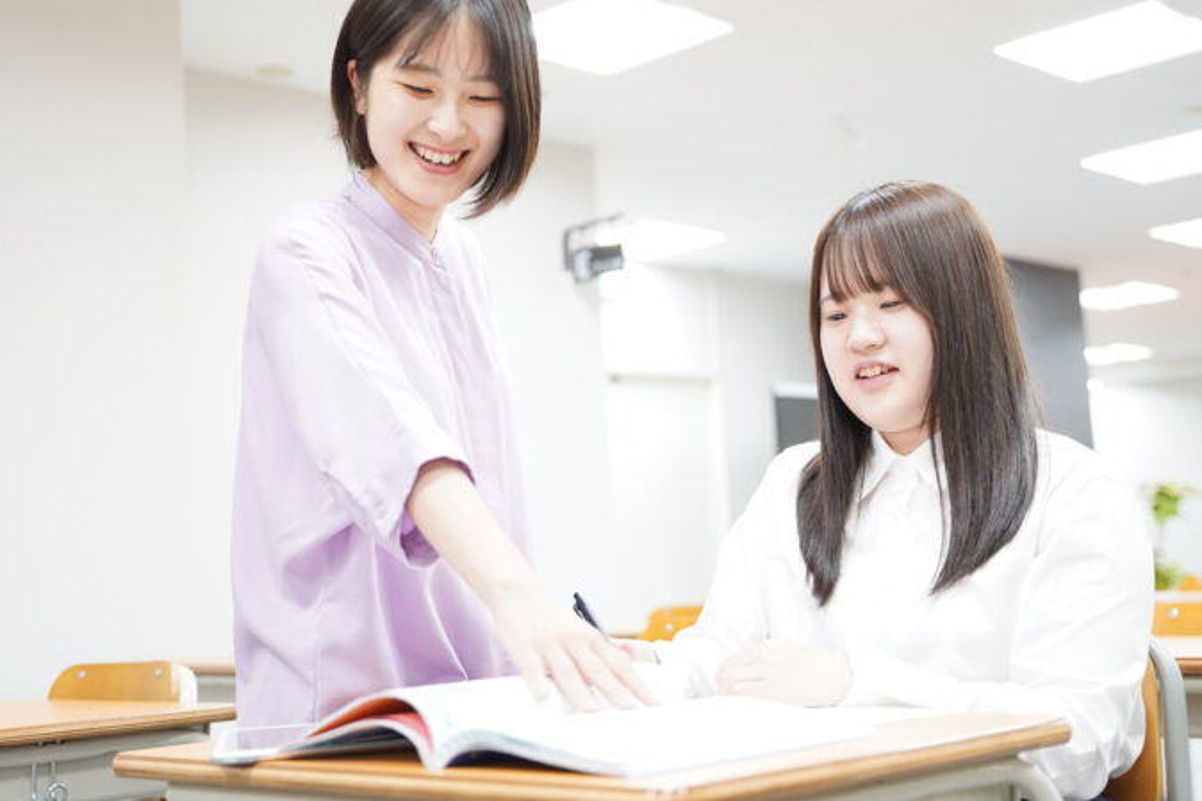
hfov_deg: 40.4
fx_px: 1636
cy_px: 351
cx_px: 601
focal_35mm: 49
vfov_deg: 27.5
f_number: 2.8
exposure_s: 1/50
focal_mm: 43
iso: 200
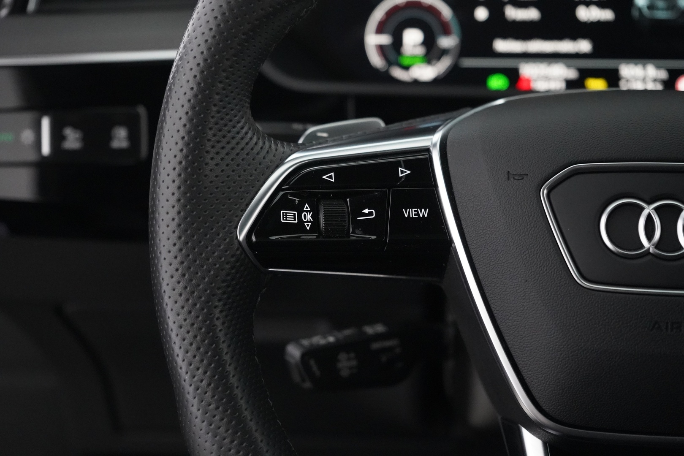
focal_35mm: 62
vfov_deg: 21.9
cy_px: 228
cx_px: 342
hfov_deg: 32.4
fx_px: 1178
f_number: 5.6
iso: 12800
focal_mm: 62
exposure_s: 1/60
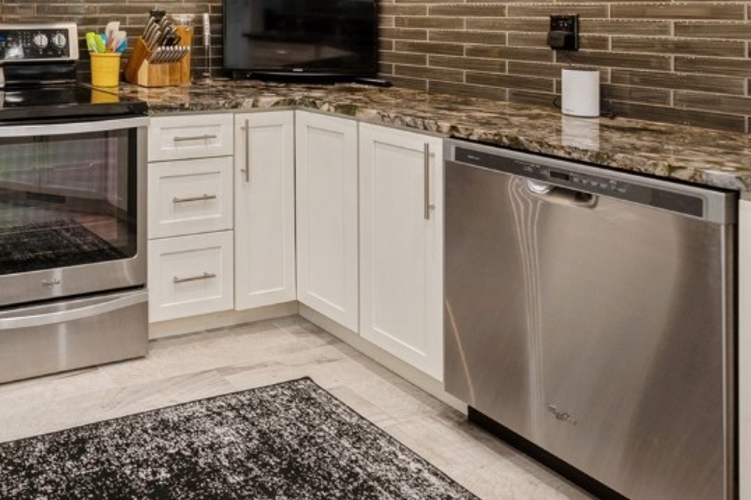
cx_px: -22
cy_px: 7
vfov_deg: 38.9
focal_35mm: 30
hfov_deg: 49.0
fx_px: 625
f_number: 8
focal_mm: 14
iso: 200
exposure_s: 1/10
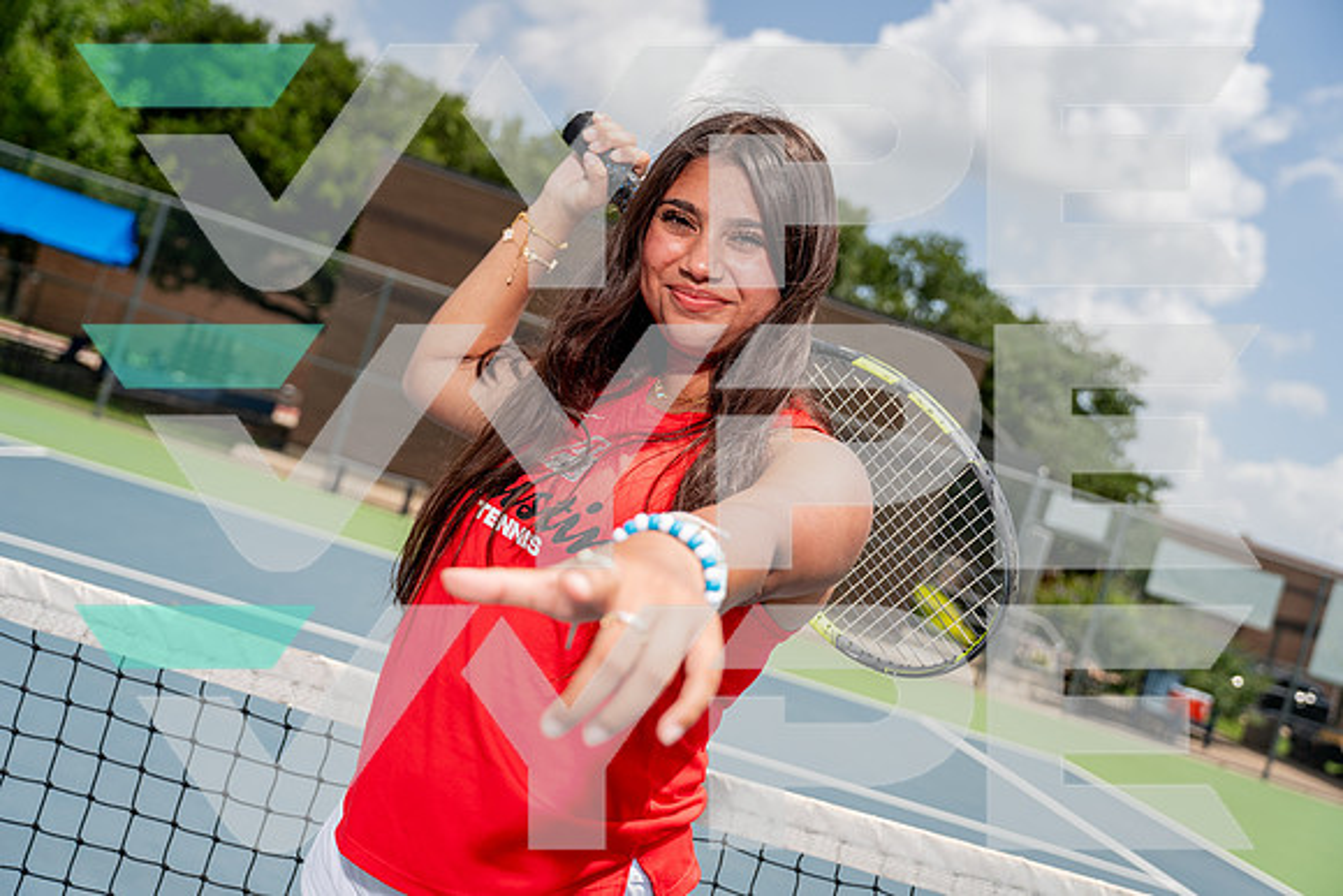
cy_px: 448
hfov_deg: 49.5
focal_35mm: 39
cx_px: 672
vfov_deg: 34.2
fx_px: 1455
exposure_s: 1/1250
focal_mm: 39
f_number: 4
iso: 100
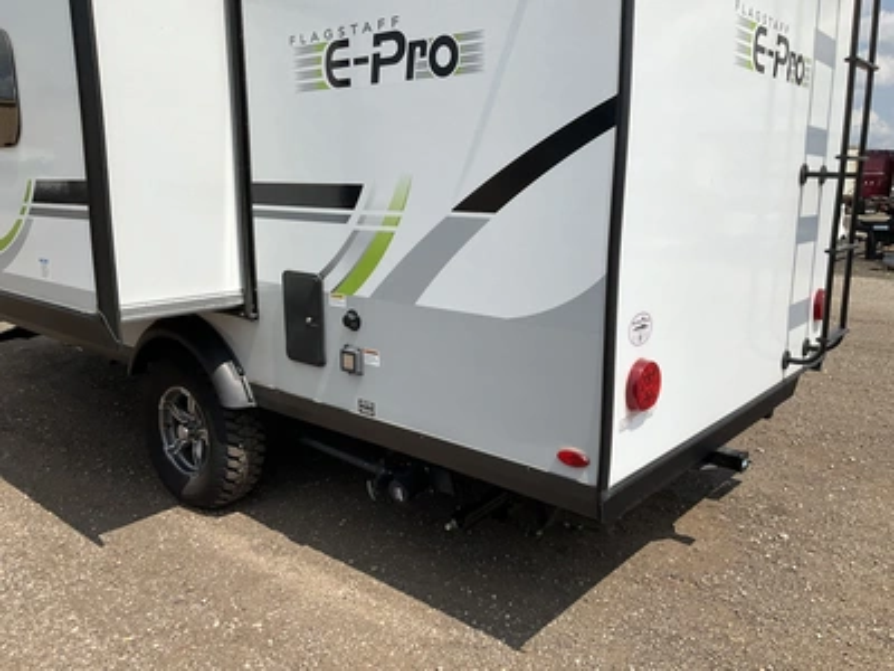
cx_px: 447
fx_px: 749
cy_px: 336
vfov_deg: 48.2
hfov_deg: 61.7
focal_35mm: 29
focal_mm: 3
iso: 25
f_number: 1.8
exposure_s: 1/2667
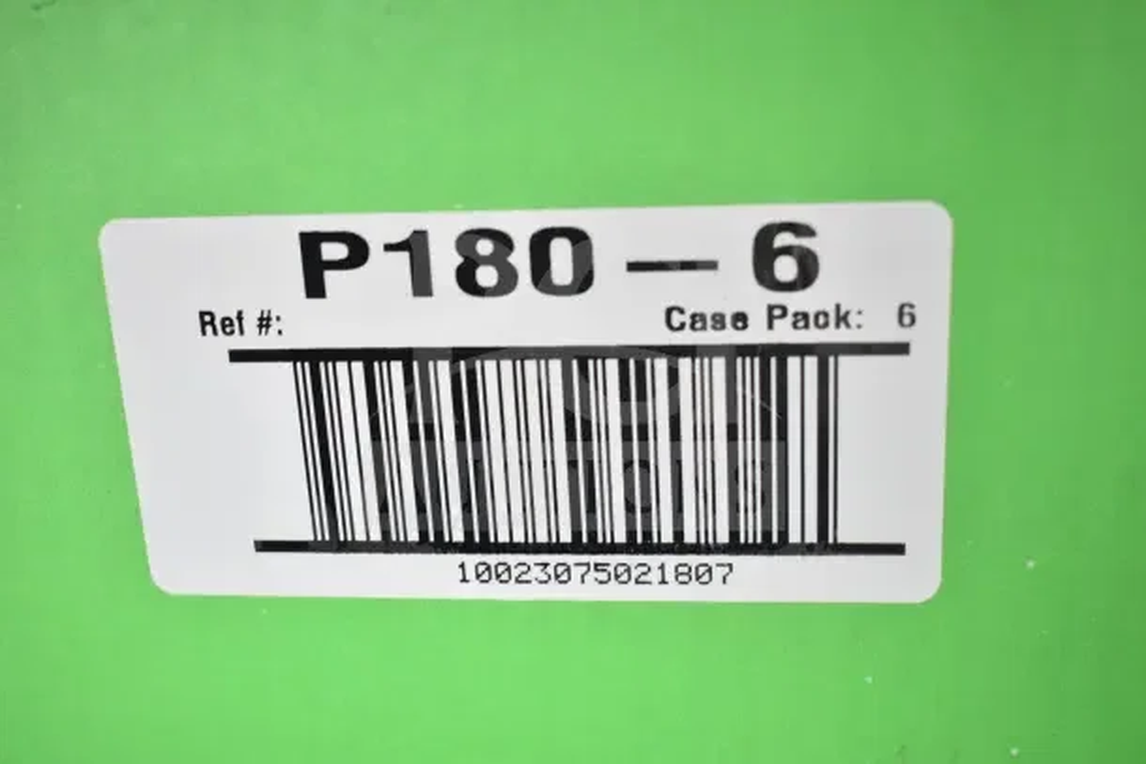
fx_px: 1481
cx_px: 573
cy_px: 382
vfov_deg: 29.0
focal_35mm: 46
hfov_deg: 42.3
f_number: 4.2
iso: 320
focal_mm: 31
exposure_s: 1/50
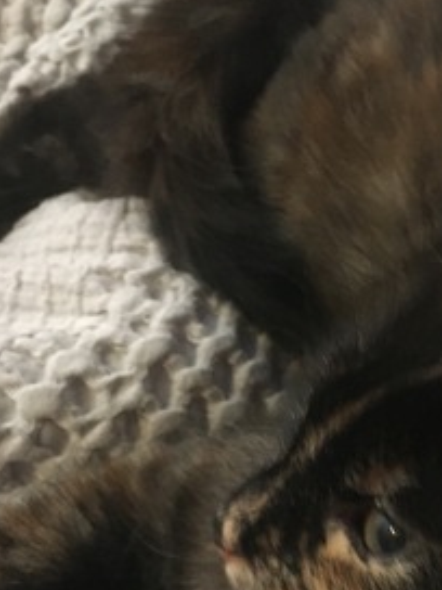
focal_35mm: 64
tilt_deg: -65.9
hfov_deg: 22.3
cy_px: 497
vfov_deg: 29.4
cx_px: 407
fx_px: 1090
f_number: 2.2
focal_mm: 4.15
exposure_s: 1/17
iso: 500
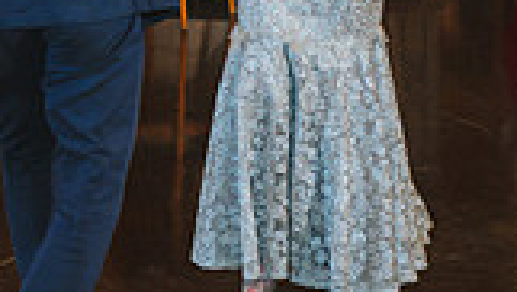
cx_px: 146
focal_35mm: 152
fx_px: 2086
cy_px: -93
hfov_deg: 14.1
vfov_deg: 7.9
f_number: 2.8
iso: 3200
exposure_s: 1/125
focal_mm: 52
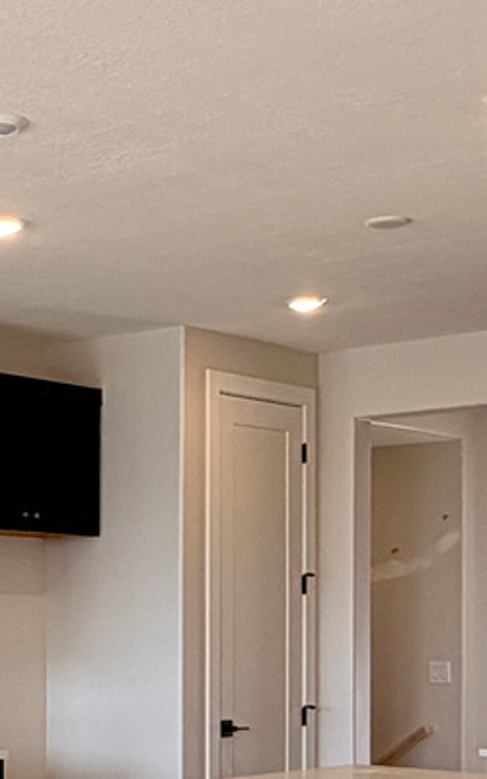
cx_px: -152
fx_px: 1614
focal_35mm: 76
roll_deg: +0.1
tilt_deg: -0.6
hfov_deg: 16.2
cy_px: 623
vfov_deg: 26.6
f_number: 2.2
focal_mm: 2.22
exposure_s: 1/120
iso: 64
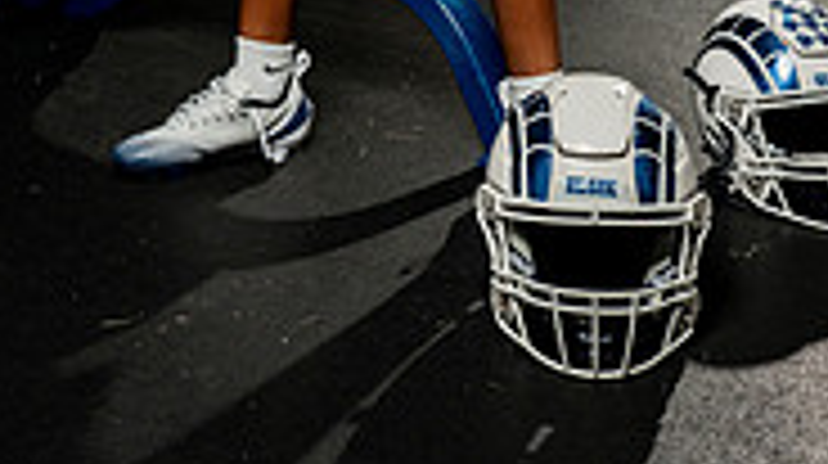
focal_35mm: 77
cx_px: 328
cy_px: -514
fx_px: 1689
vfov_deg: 13.1
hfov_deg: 27.5
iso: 640
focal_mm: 30
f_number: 7.1
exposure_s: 1/200
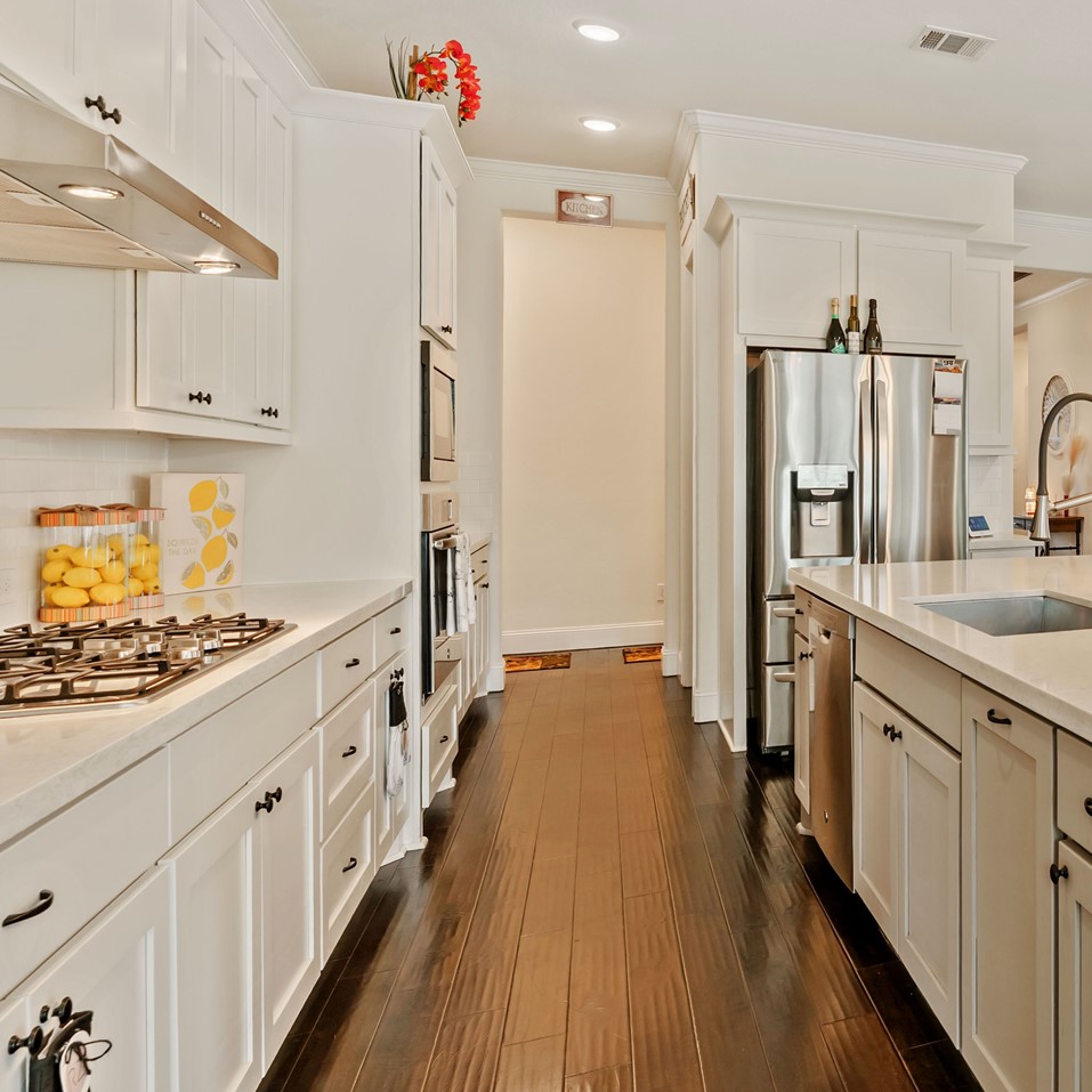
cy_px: 536
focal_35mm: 27
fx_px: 964
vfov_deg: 59.1
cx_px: 1130
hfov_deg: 47.3
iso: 100
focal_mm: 14
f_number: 8
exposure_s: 1/6
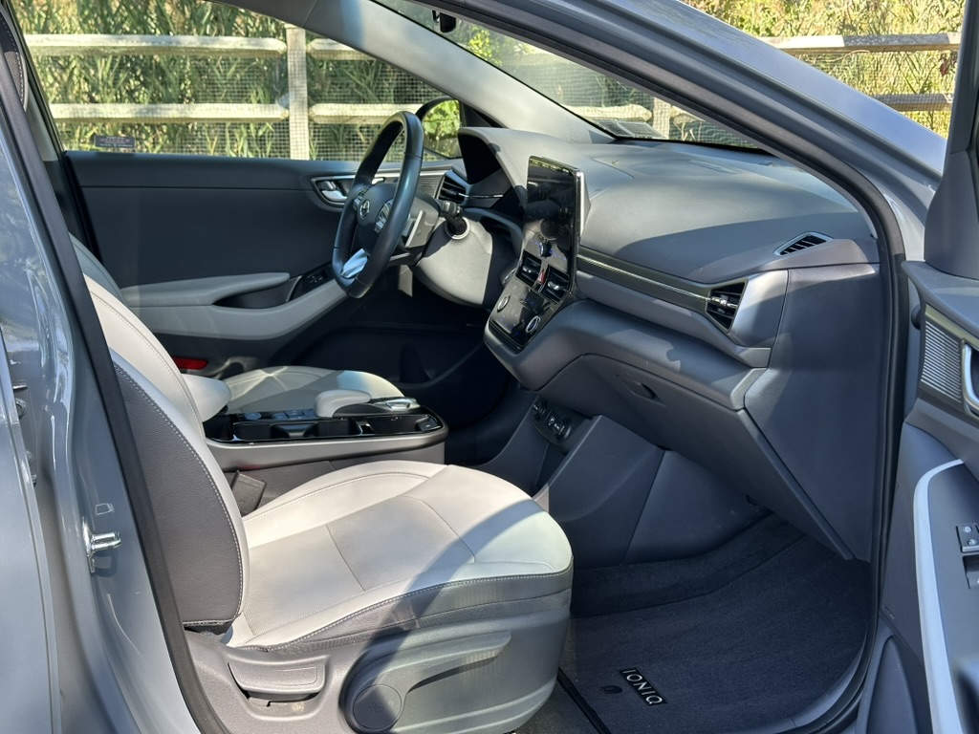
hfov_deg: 39.7
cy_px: 367
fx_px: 1358
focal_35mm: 48
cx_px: 490
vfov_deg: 30.3
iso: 64
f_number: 1.78
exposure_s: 1/254
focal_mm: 6.86
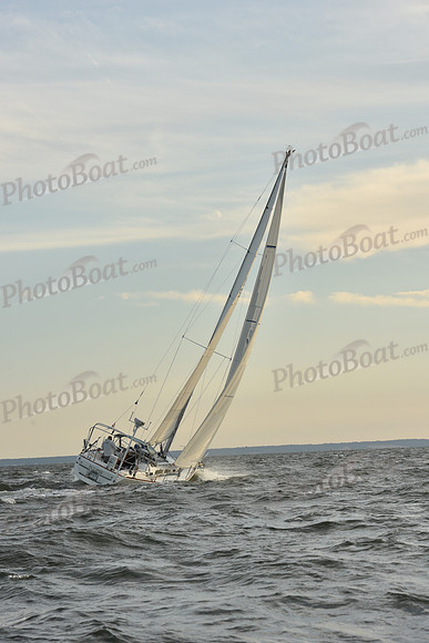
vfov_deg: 18.6
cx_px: 214
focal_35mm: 110
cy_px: 322
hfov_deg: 12.5
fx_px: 1965
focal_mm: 110
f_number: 9
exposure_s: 1/400
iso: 250
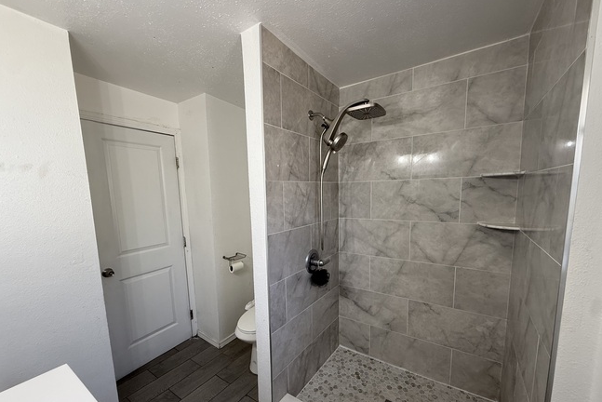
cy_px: 221
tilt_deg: -7.3
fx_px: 251
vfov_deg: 77.2
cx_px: 307
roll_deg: +1.3
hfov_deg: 100.4
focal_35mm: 15
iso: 125
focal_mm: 2.22
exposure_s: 1/120
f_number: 2.2
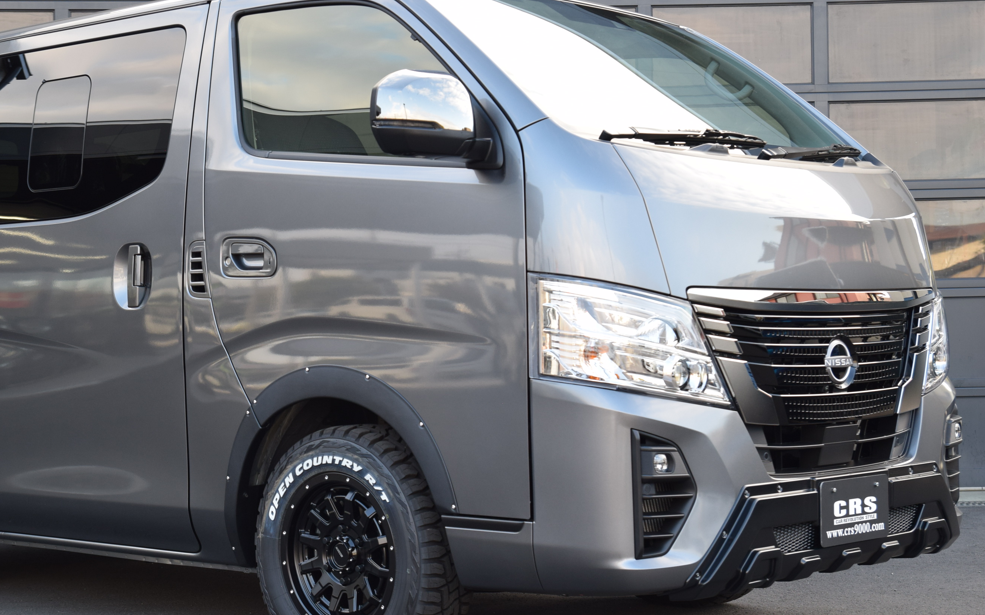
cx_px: 430
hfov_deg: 31.0
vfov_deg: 19.7
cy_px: 327
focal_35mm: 66
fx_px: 1772
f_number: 7.1
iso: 400
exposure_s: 1/200
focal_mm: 38
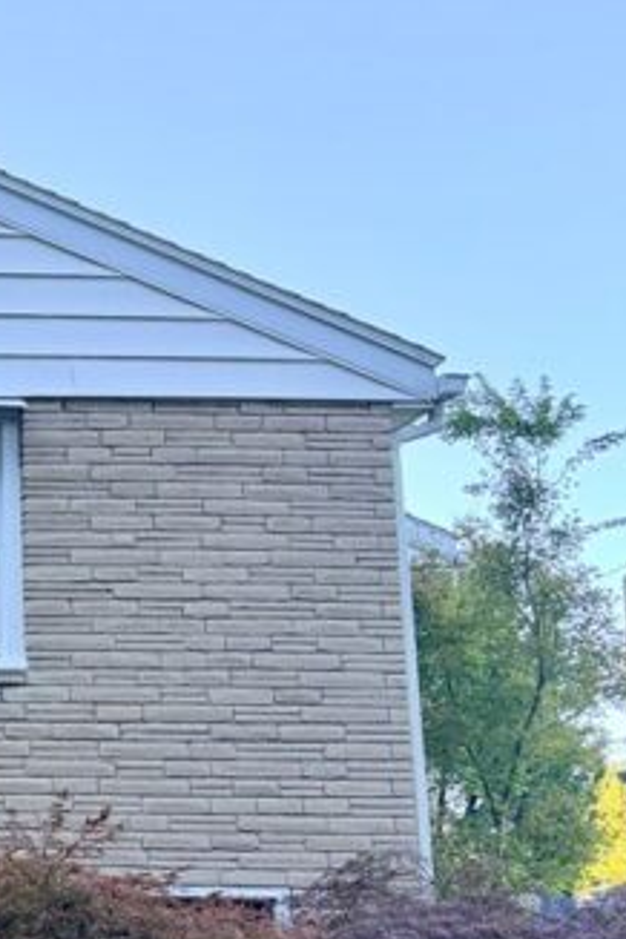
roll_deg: +0.3
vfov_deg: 32.1
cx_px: -454
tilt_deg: +7.9
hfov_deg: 18.2
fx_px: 1591
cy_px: 735
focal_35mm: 61
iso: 80
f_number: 1.78
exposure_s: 1/210
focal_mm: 6.76
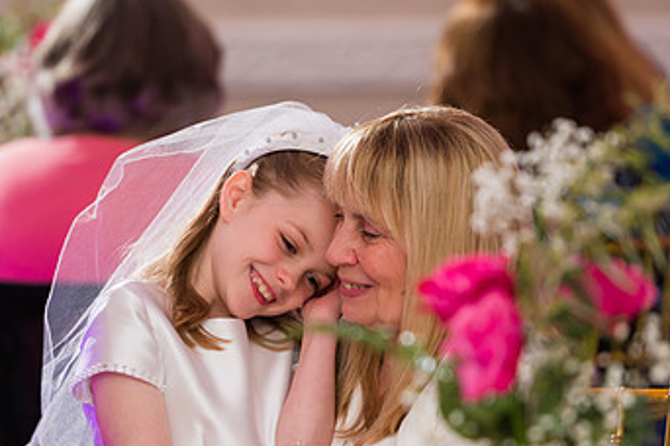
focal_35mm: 339
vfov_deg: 4.1
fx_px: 6309
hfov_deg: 6.1
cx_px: 321
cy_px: 331
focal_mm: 200
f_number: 3.2
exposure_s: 1/200
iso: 1600
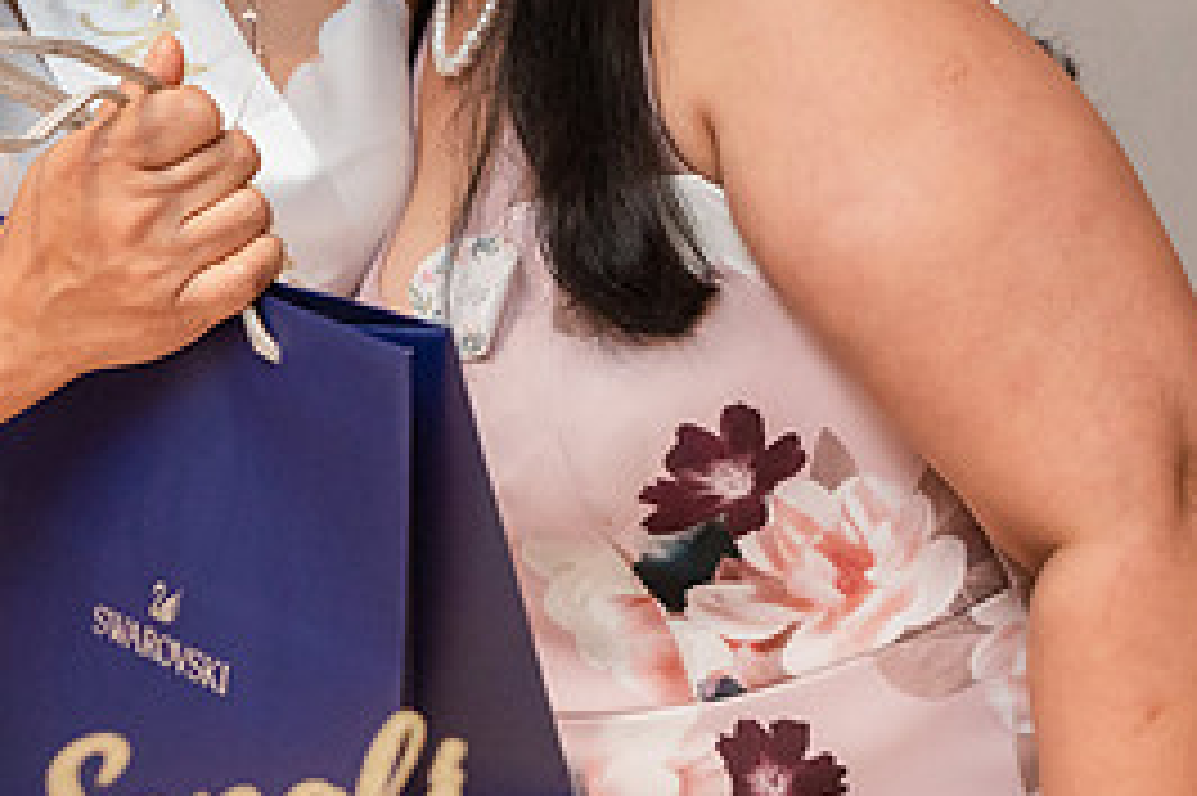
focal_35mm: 88
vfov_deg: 15.1
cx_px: 269
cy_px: -62
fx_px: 2924
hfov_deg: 22.9
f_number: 4
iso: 2500
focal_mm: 32
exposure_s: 1/160
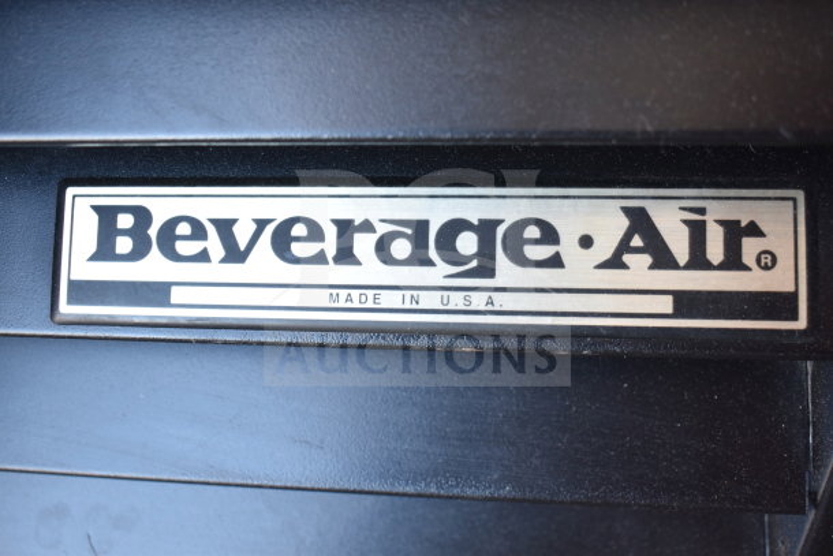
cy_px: 278
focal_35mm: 39
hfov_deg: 49.5
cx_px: 416
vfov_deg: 34.2
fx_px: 903
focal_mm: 26
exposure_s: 1/40
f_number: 4
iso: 320
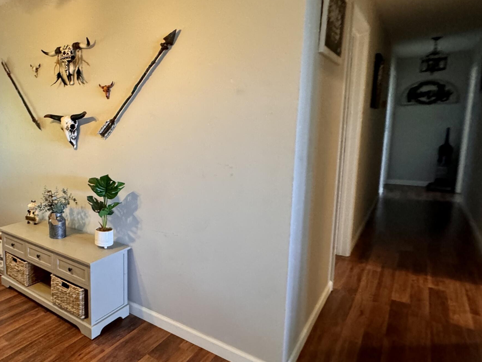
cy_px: 174
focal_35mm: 24
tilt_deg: -11.0
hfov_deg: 64.6
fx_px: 334
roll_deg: +3.5
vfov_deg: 56.8
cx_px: 90
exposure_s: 1/60
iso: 320
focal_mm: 2.22
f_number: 2.2
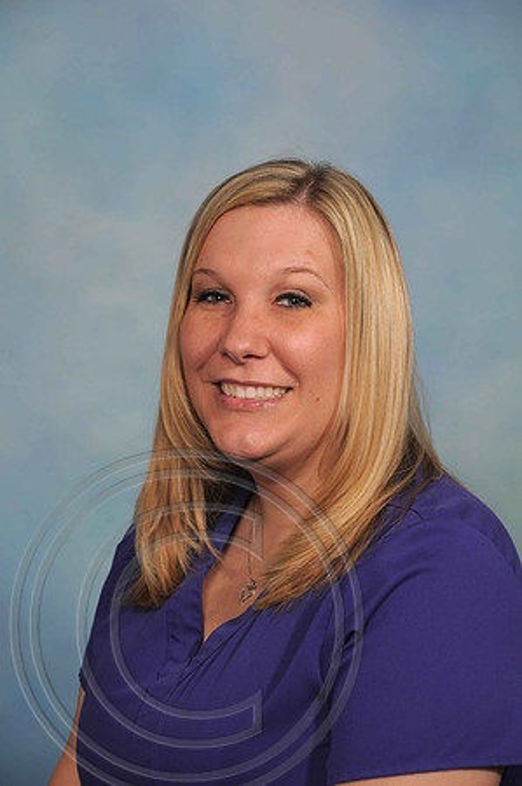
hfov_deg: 10.7
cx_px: 261
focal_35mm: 128
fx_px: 2779
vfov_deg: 16.1
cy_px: 393
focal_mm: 85
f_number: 6.3
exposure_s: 1/60
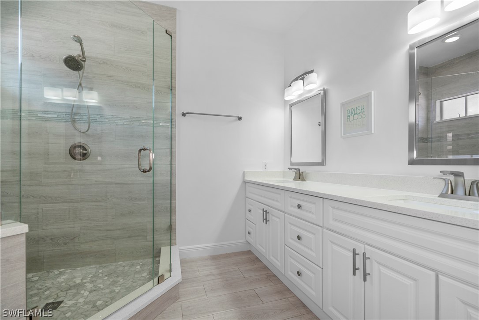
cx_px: 240
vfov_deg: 73.7
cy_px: 160
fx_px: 213
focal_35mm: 16
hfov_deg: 96.7
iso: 250
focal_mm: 16
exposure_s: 1/160
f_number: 4
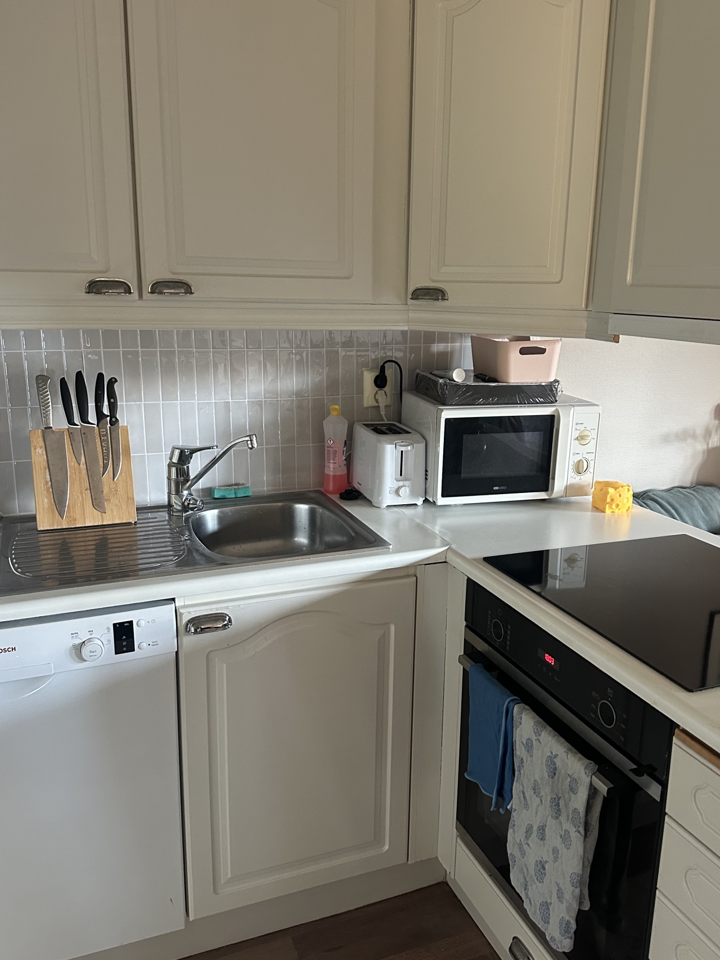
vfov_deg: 59.9
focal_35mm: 30
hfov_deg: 46.8
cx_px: 382
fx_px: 832
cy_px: 493
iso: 500
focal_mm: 6.86
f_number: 1.78
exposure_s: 1/60
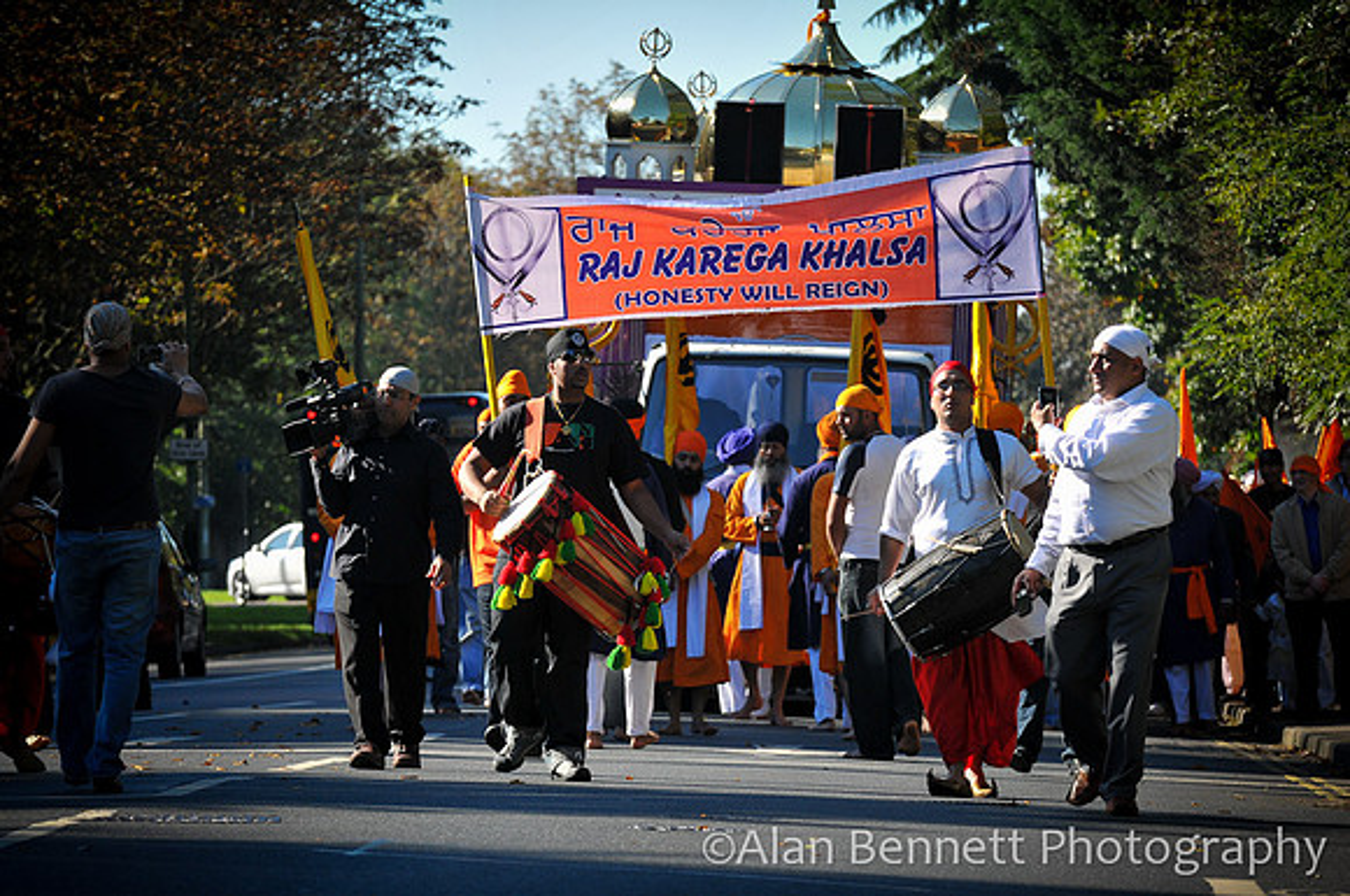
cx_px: 675
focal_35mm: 300
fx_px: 11234
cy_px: 448
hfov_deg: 6.9
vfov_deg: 4.6
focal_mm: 200
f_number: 7.1
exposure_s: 1/500
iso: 400
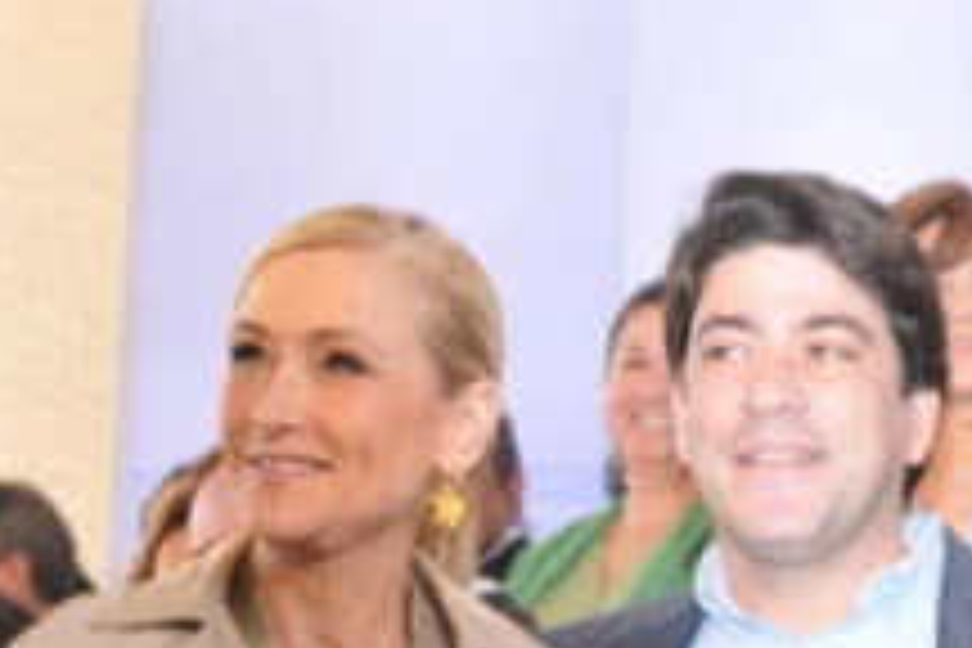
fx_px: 3456
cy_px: 632
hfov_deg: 15.6
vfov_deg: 10.6
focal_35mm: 128
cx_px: 1026
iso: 400
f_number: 2.8
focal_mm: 24
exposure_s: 1/160
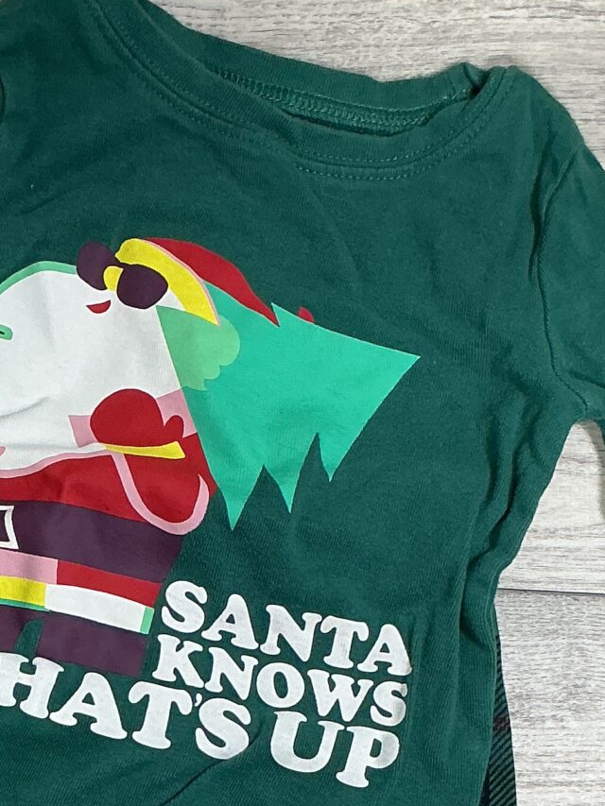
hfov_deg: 16.9
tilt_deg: -83.7
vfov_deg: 21.7
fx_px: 2027
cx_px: 197
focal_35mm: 87
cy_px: 809
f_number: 1.8
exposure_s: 1/50
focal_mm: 3
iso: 64
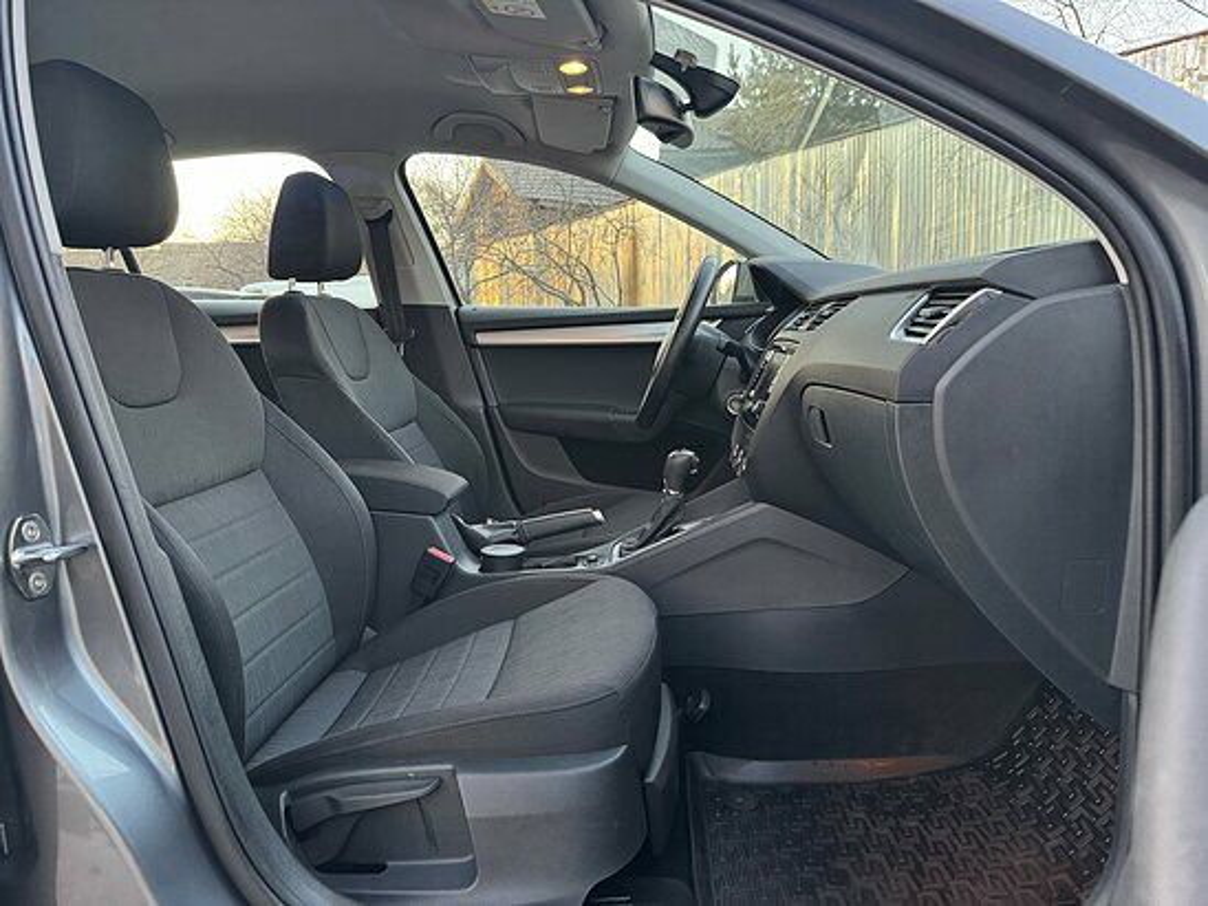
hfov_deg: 71.6
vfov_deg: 56.8
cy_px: 453
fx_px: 838
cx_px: 604
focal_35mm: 24
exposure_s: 1/60
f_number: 1.78
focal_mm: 6.76
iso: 400
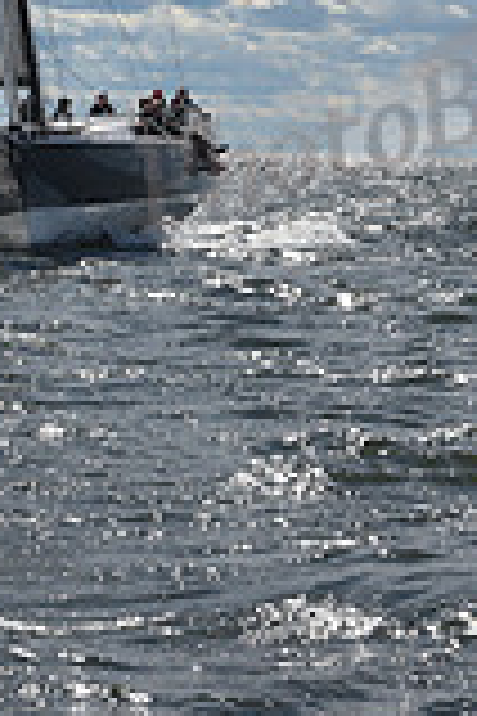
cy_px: -513
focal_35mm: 256
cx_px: -97
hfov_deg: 5.3
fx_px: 5088
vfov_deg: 7.8
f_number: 14
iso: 250
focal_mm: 70
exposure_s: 1/640
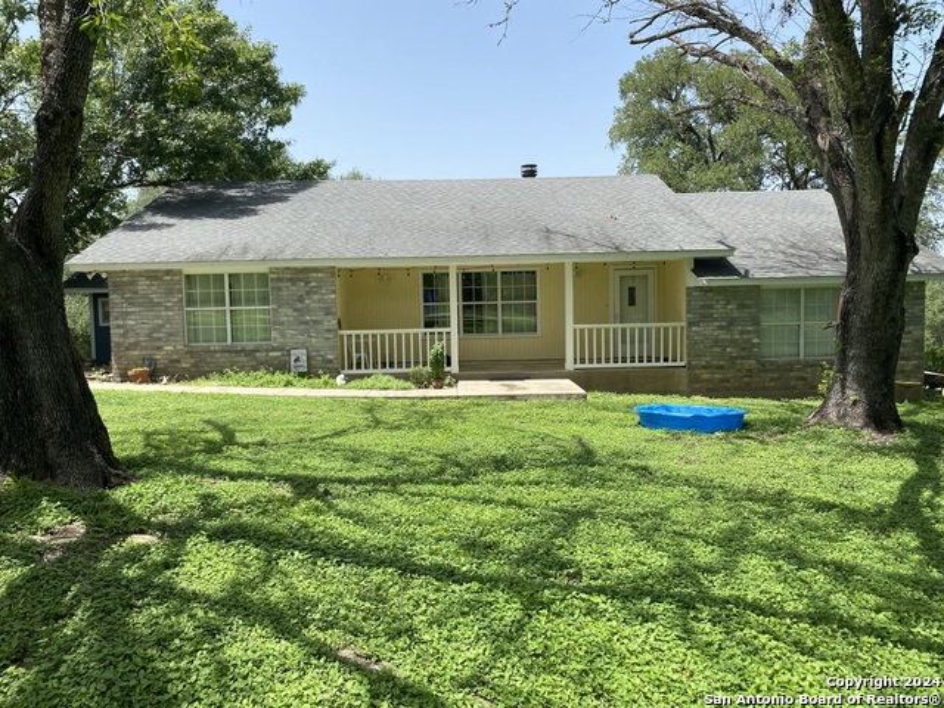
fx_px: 709
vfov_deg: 53.1
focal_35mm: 26
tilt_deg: -4.6
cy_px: 354
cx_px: 472
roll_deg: +1.5
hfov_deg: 67.3
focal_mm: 4.25
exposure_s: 1/1543
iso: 32
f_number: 1.8
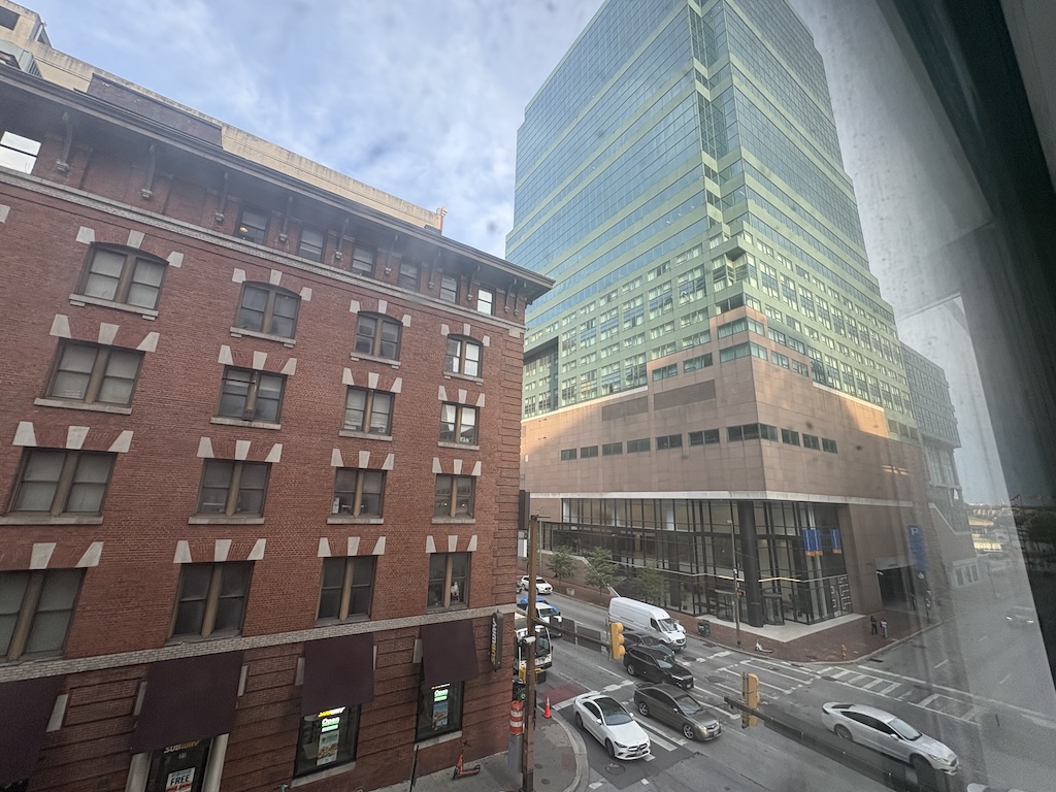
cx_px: 528
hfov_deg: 102.1
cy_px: 396
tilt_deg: +14.2
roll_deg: -1.1
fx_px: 427
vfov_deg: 85.7
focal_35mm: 14
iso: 50
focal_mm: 2.22
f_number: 2.2
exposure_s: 1/108
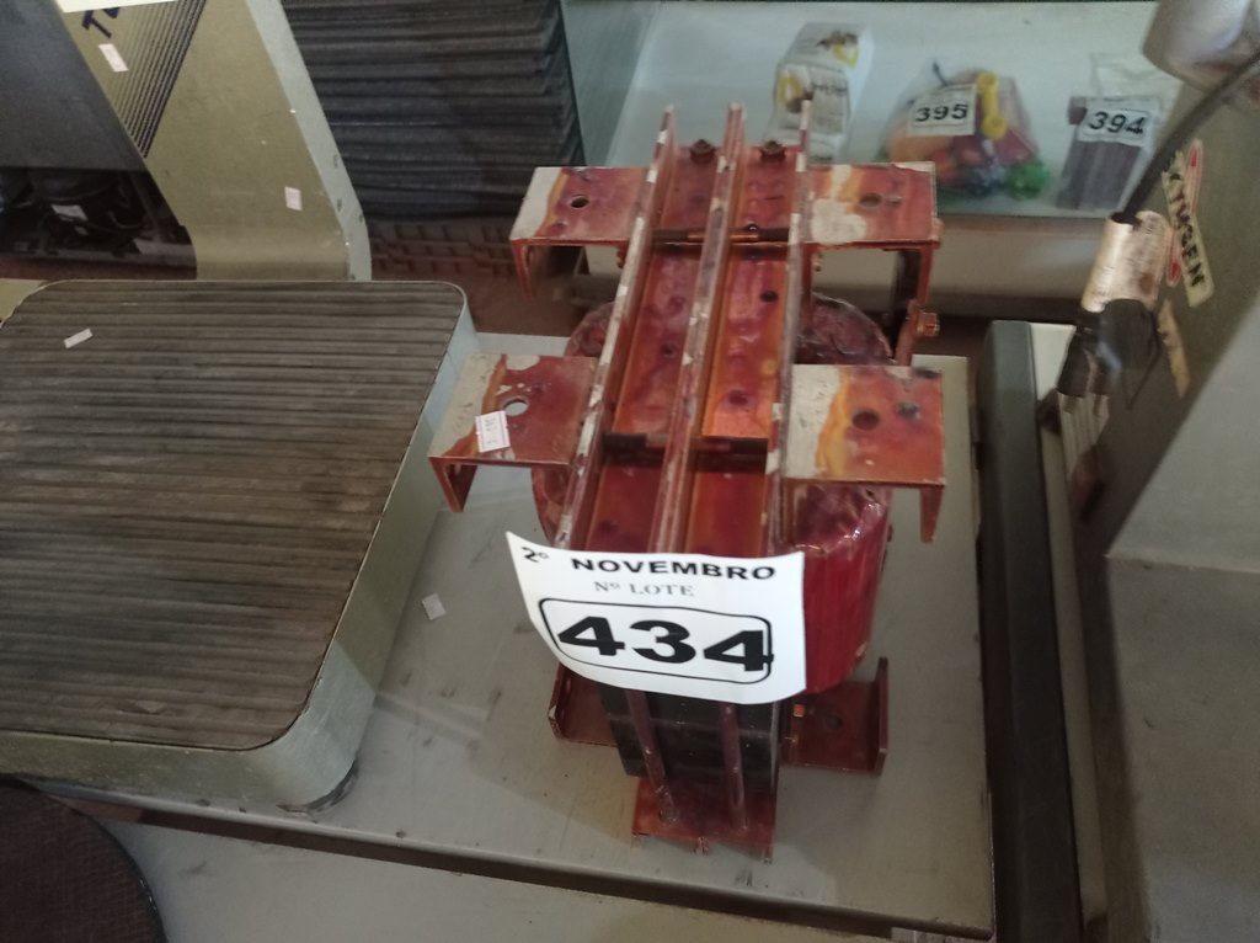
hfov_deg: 63.5
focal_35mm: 28
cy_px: 472
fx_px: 1018
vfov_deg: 49.7
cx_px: 630
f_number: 1.79
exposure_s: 1/20
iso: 833
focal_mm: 4.7
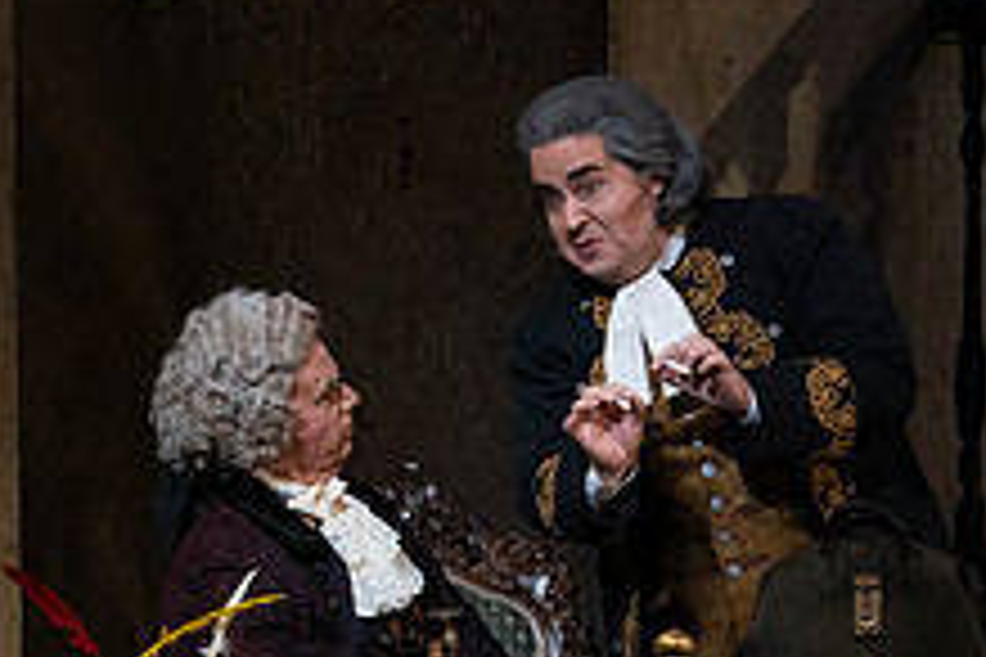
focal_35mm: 529
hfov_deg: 3.9
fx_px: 14488
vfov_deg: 2.6
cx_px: 360
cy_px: 520
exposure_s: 1/250
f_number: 9
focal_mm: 200
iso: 3200
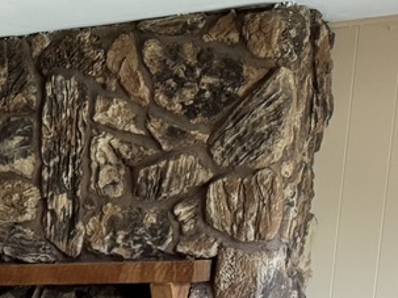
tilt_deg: -13.3
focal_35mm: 114
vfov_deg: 11.6
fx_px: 1310
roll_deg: +1.2
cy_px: 597
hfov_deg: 14.7
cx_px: -353
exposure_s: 1/111
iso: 200
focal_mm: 6.76
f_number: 1.78
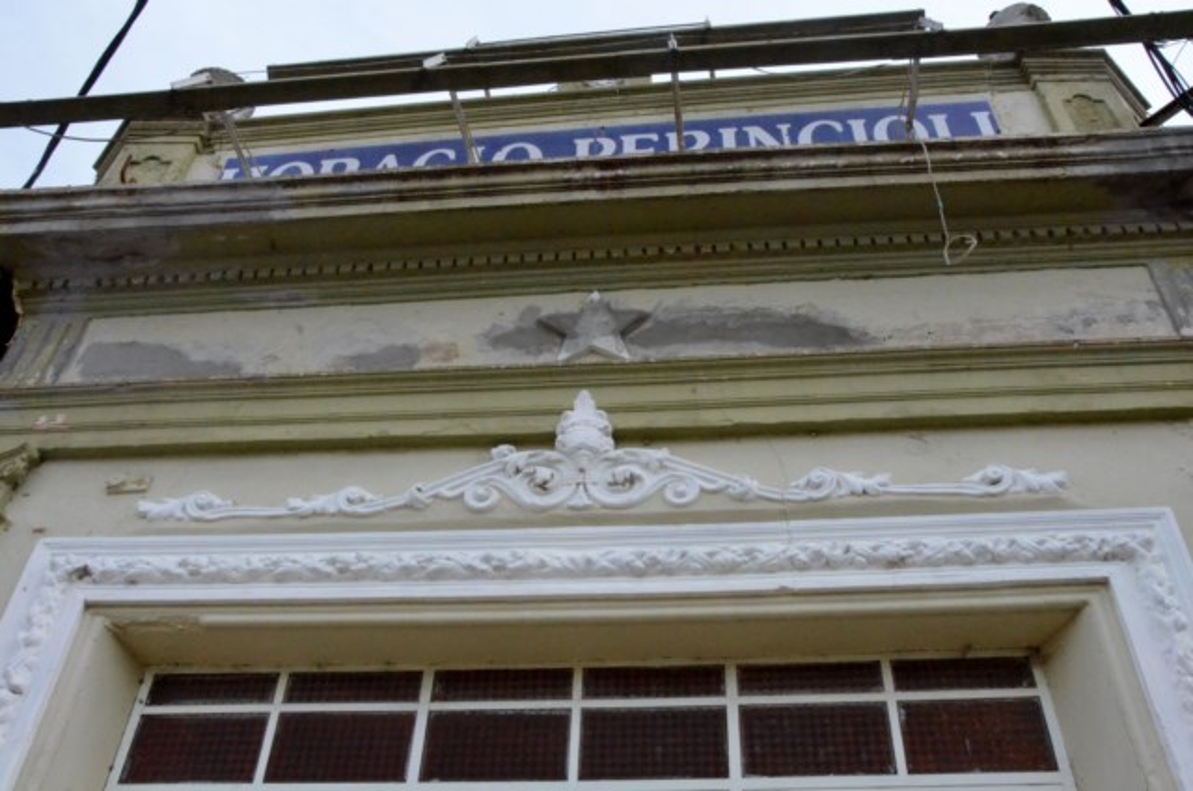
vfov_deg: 41.5
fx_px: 1042
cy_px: 396
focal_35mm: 32
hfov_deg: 59.6
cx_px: 596
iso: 6400
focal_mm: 21
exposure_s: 1/1600
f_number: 20
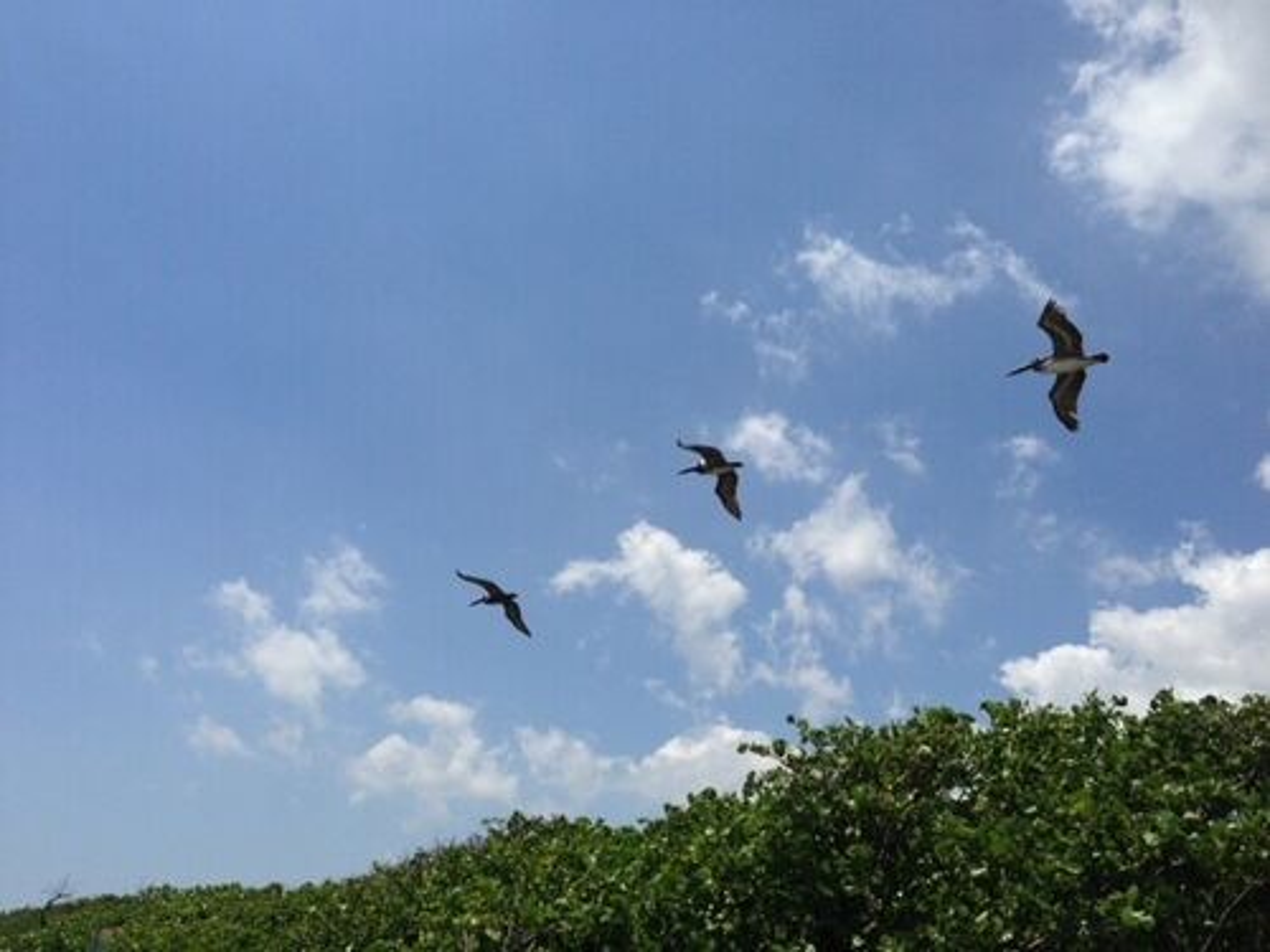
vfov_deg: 42.9
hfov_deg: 55.4
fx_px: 1211
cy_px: 476
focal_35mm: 33
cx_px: 635
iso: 50
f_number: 2.4
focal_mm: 4.13
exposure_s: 1/3876
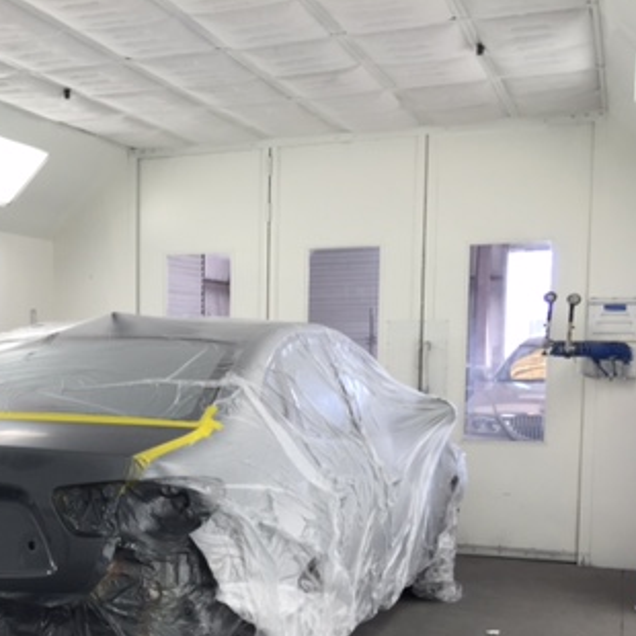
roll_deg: -1.0
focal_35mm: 53
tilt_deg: -8.2
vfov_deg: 31.6
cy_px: 482
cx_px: 68
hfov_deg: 30.8
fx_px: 1102
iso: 32
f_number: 2.2
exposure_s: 1/60
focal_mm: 4.15
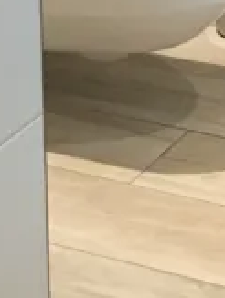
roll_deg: +0.3
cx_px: 183
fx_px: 1839
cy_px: -214
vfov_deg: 8.9
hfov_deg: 7.0
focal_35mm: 213
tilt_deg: -13.9
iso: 50
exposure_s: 1/33
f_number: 2.2
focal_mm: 4.15
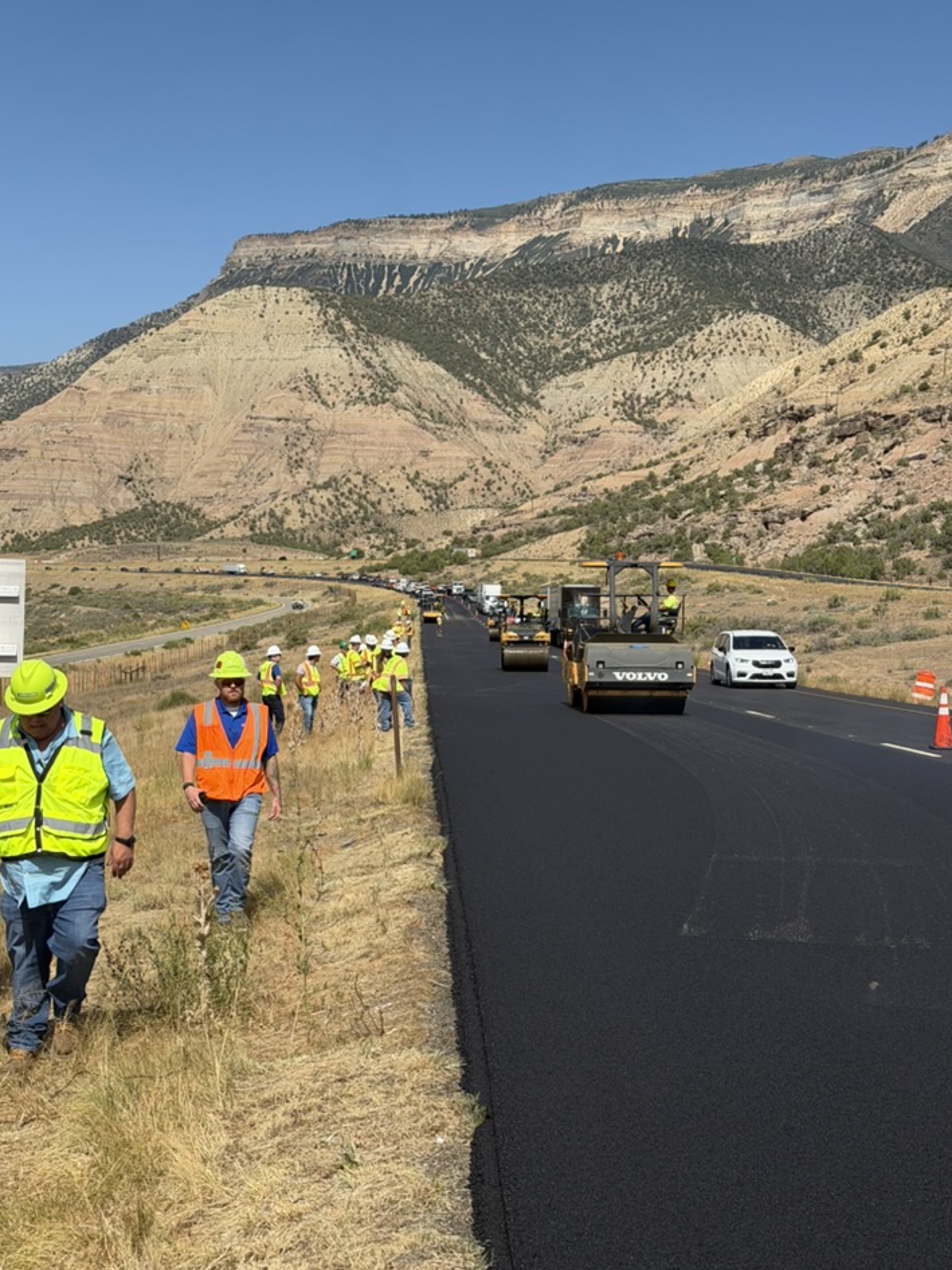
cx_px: 453
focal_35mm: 52
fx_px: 1906
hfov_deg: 28.0
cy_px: 593
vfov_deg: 36.8
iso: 64
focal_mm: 6.76
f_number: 1.78
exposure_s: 1/6536
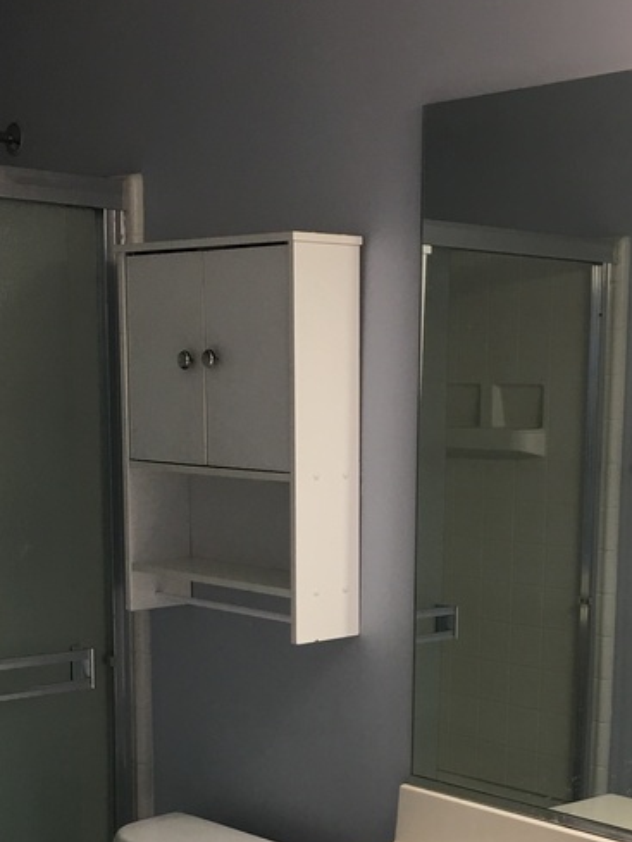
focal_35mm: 64
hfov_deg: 22.9
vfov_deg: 29.5
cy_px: 685
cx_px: 381
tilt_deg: -8.8
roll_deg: -0.5
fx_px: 1557
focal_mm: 4.15
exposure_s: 1/30
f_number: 2.2
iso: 25
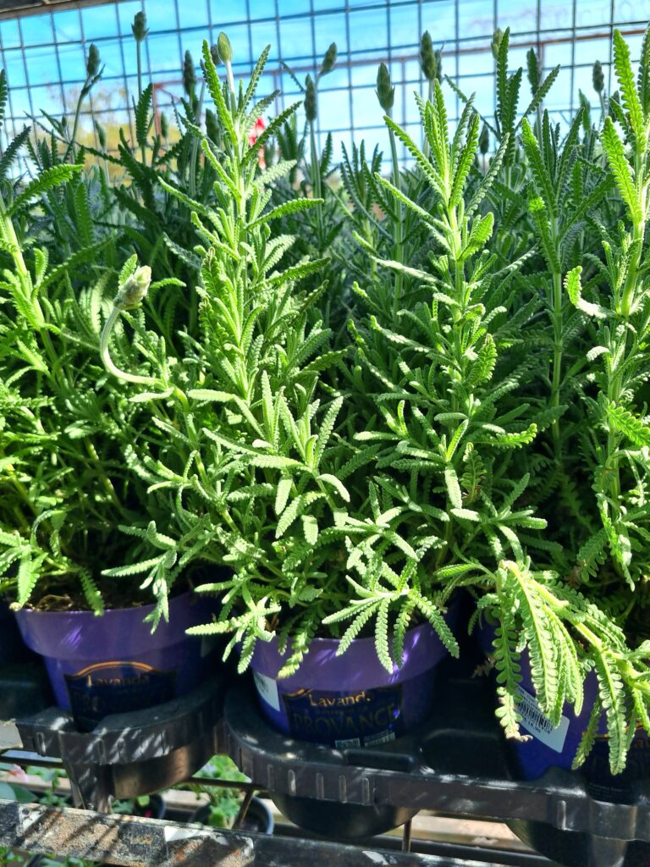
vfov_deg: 67.3
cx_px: 325
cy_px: 434
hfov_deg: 53.1
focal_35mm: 26
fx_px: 651
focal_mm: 5.4
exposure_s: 1/667
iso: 50
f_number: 1.8
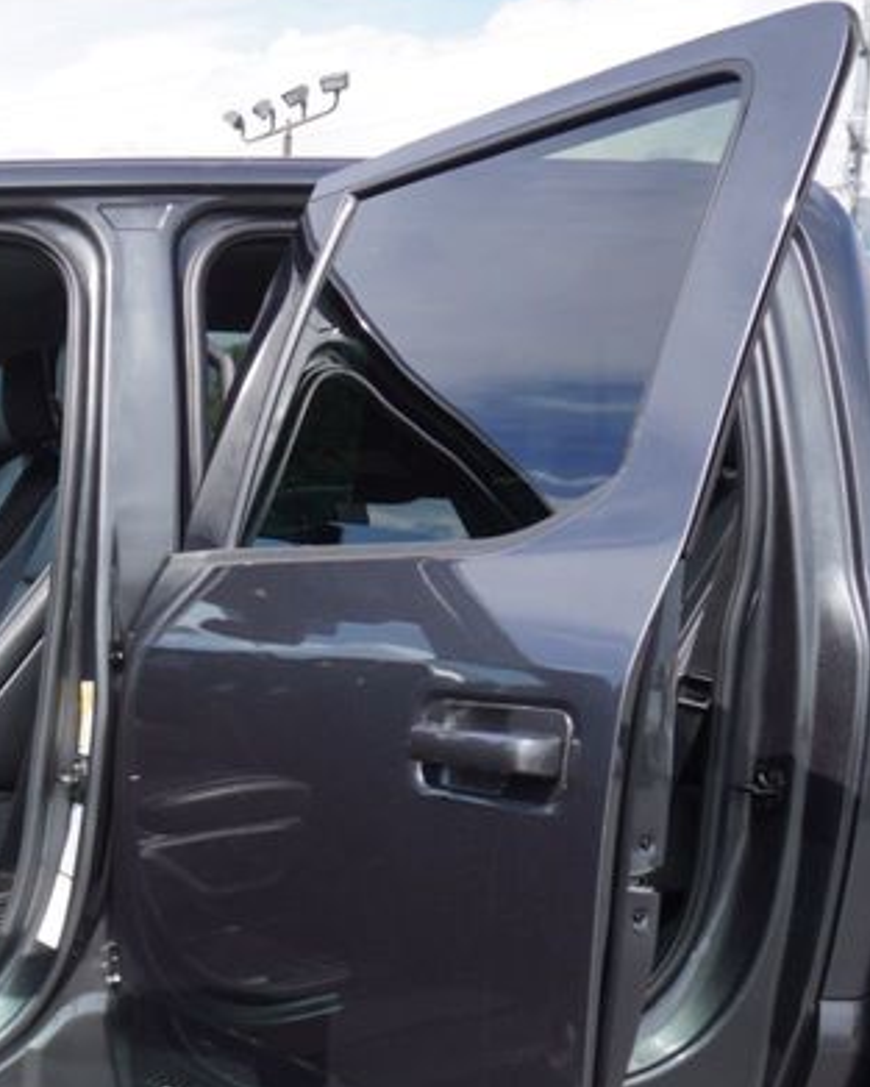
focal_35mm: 59
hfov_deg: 22.3
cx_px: -345
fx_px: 1898
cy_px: 865
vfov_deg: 31.2
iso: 100
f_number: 7.1
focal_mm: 16
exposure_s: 1/200
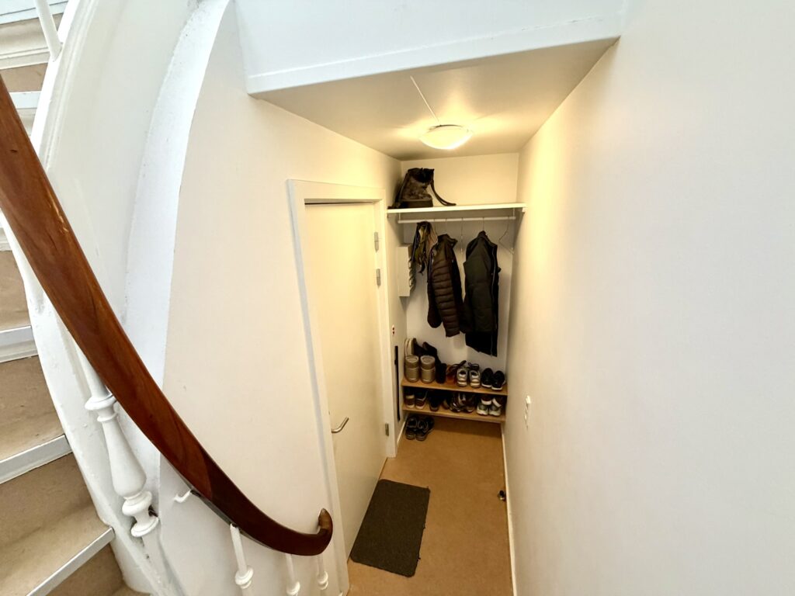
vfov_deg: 85.7
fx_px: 322
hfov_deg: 102.1
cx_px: 398
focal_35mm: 14
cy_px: 298
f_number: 2.2
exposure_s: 1/50
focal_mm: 2.22
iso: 400
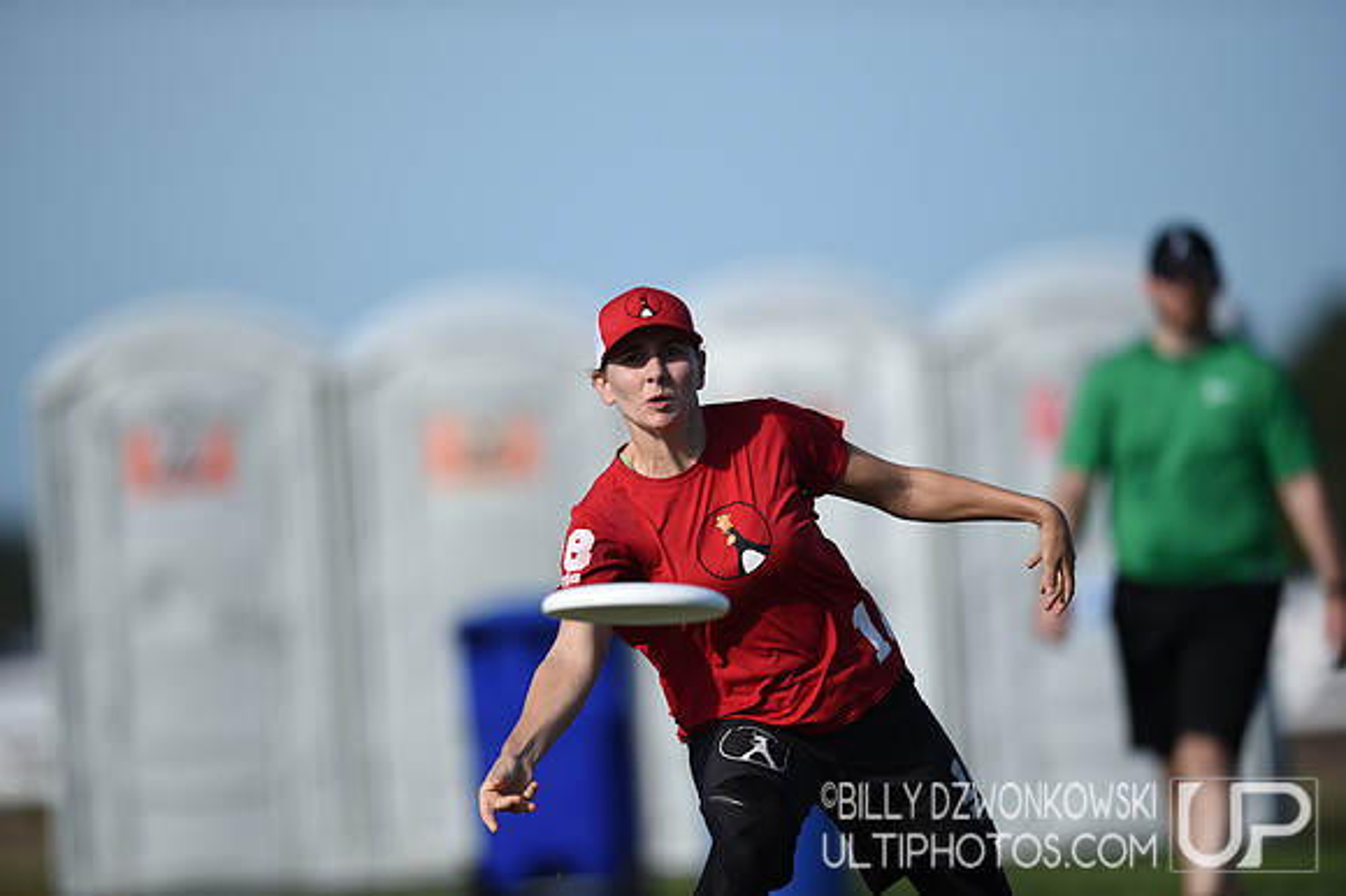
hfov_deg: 5.2
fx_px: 14946
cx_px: 673
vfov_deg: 3.4
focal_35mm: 400
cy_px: 448
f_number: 2.8
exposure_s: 1/2500
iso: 100
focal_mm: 400
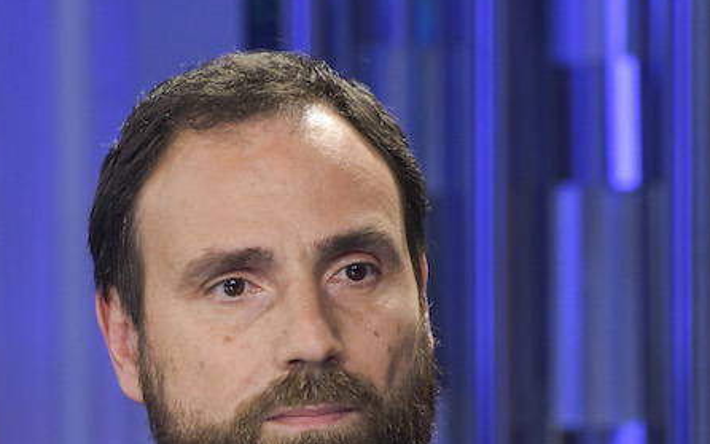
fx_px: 15910
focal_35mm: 822
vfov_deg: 1.6
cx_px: 83
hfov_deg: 2.6
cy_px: 365
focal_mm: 300
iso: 3200
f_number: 9
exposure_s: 1/250
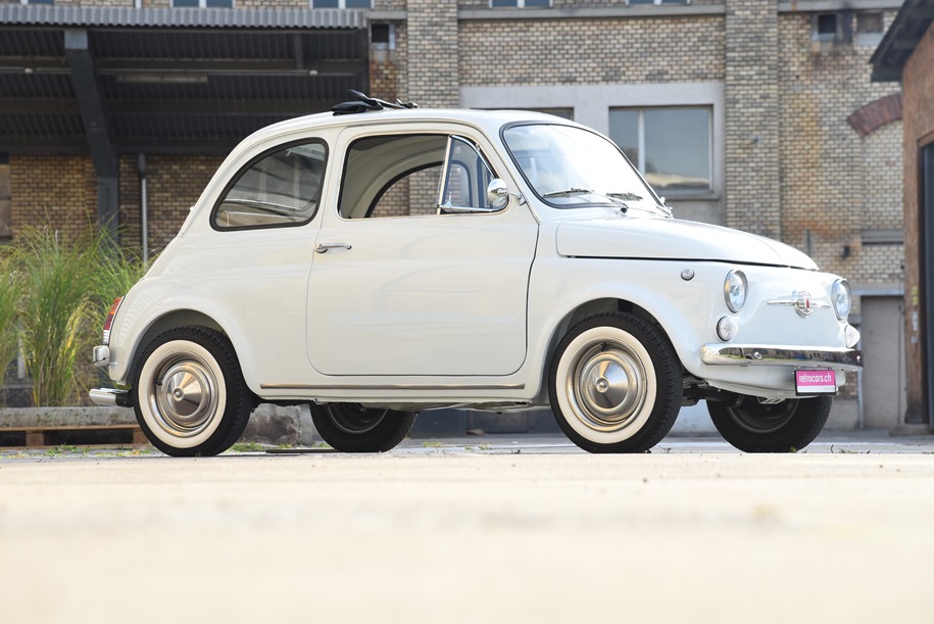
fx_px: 3115
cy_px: 312
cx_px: 467
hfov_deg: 17.1
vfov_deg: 11.4
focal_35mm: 120
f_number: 8
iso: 200
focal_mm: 120
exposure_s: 1/100
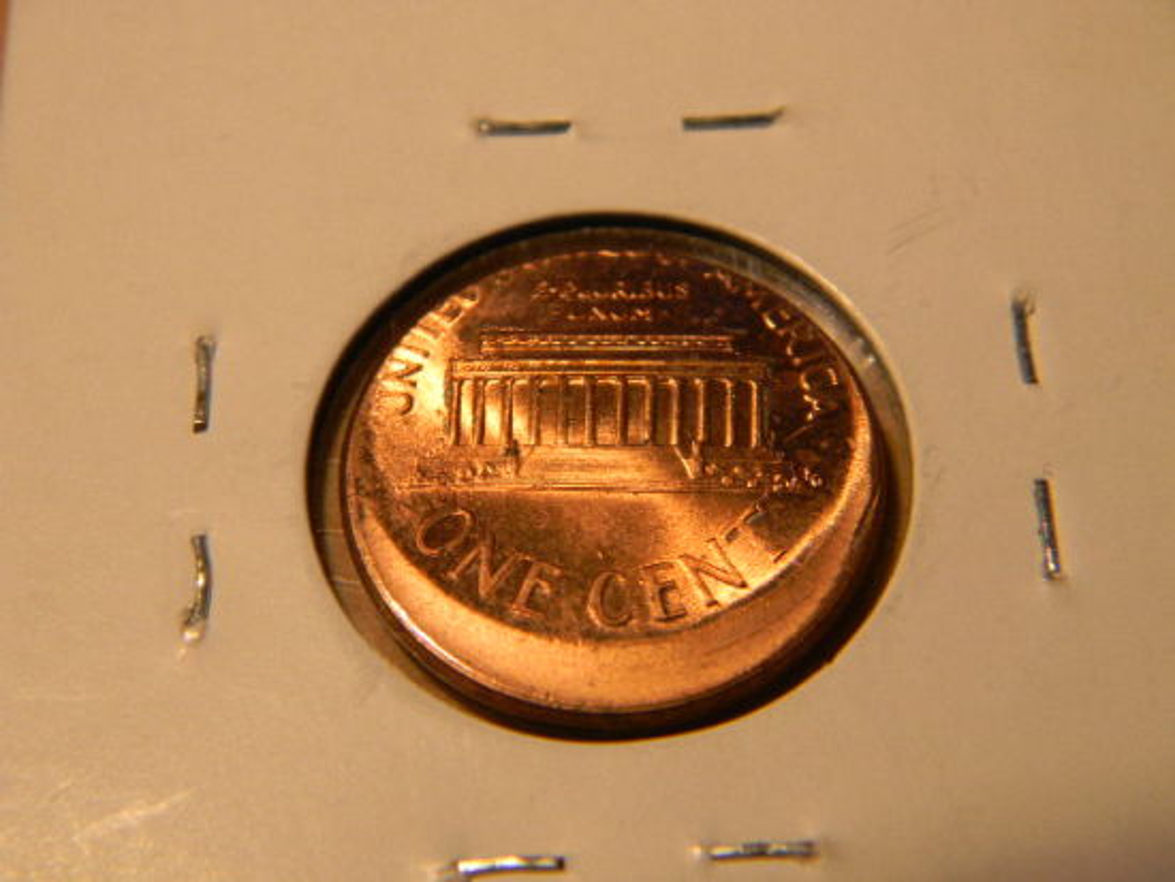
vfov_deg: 21.9
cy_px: 441
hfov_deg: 29.0
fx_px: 2275
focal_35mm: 67
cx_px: 588
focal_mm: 12.2
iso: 80
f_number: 4.3
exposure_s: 1/31.6
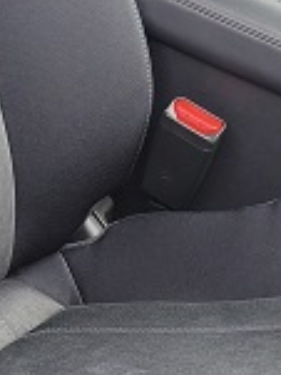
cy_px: 10
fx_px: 1485
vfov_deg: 14.2
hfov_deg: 10.8
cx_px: 190
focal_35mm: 137
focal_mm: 5.35
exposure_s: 1/733
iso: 50
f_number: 1.7
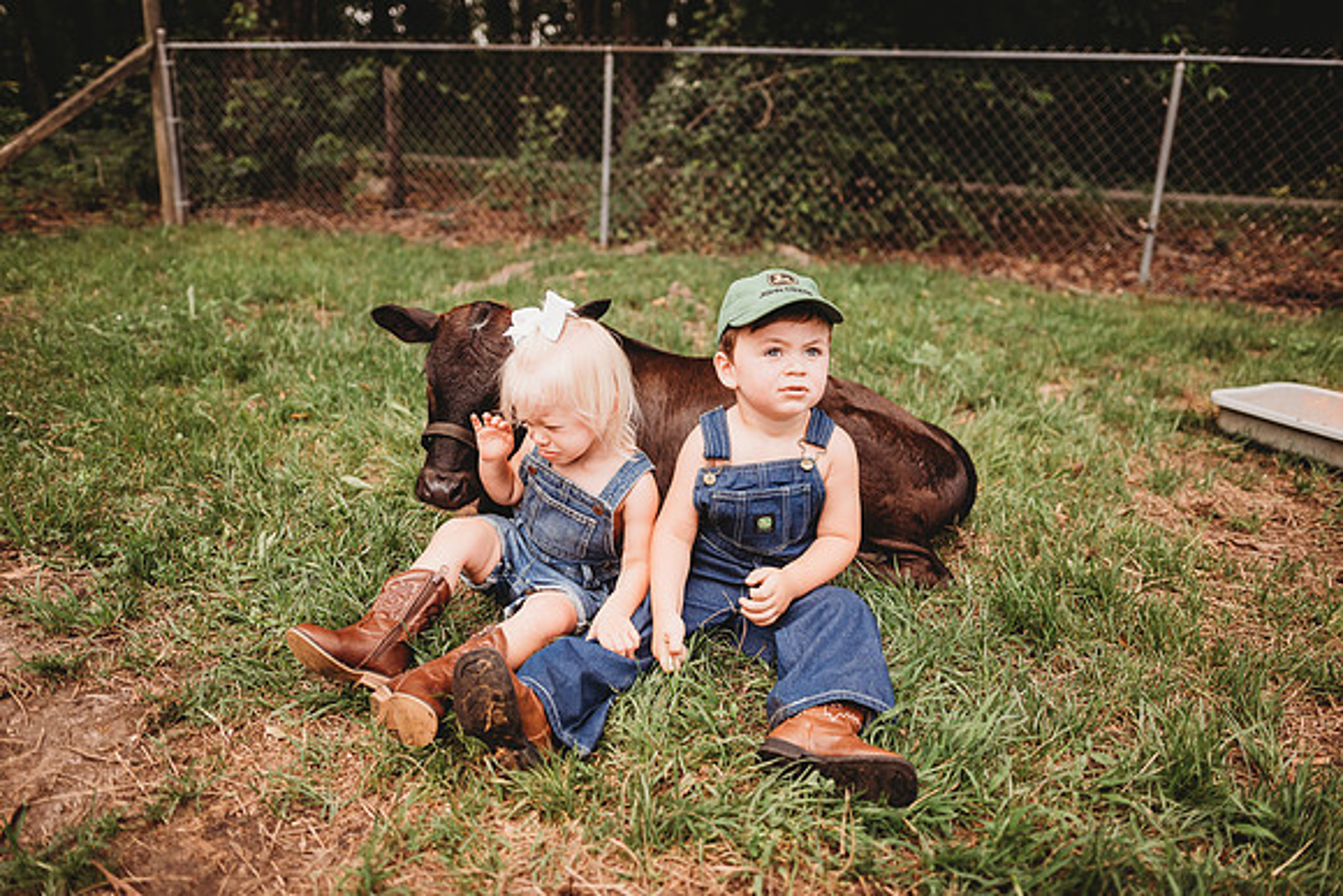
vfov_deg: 53.2
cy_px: 448
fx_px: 896
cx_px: 672
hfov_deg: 73.7
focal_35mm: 24
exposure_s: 1/500
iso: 100
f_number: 2.2
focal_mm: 24
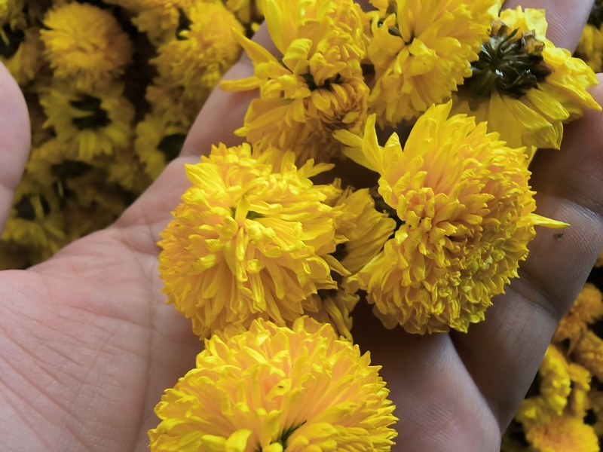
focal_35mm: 27
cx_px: 302
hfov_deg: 65.3
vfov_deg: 51.4
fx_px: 470
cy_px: 226
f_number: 2.2
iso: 187
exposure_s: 1/50
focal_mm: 5.52
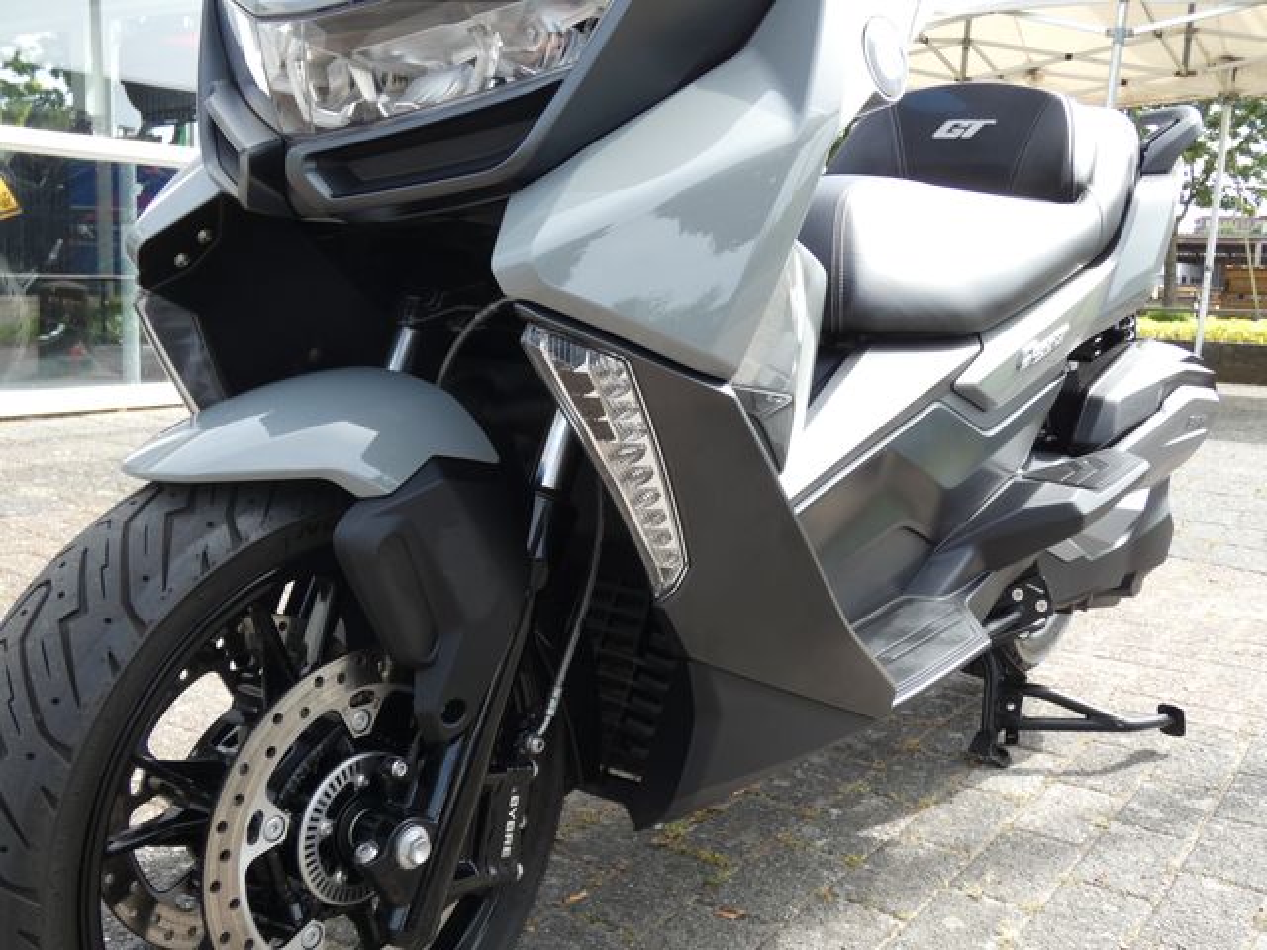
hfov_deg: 51.4
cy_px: 475
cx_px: 634
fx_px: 1318
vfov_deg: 39.7
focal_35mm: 36
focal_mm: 6.5
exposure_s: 1/160
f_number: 3.5
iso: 80
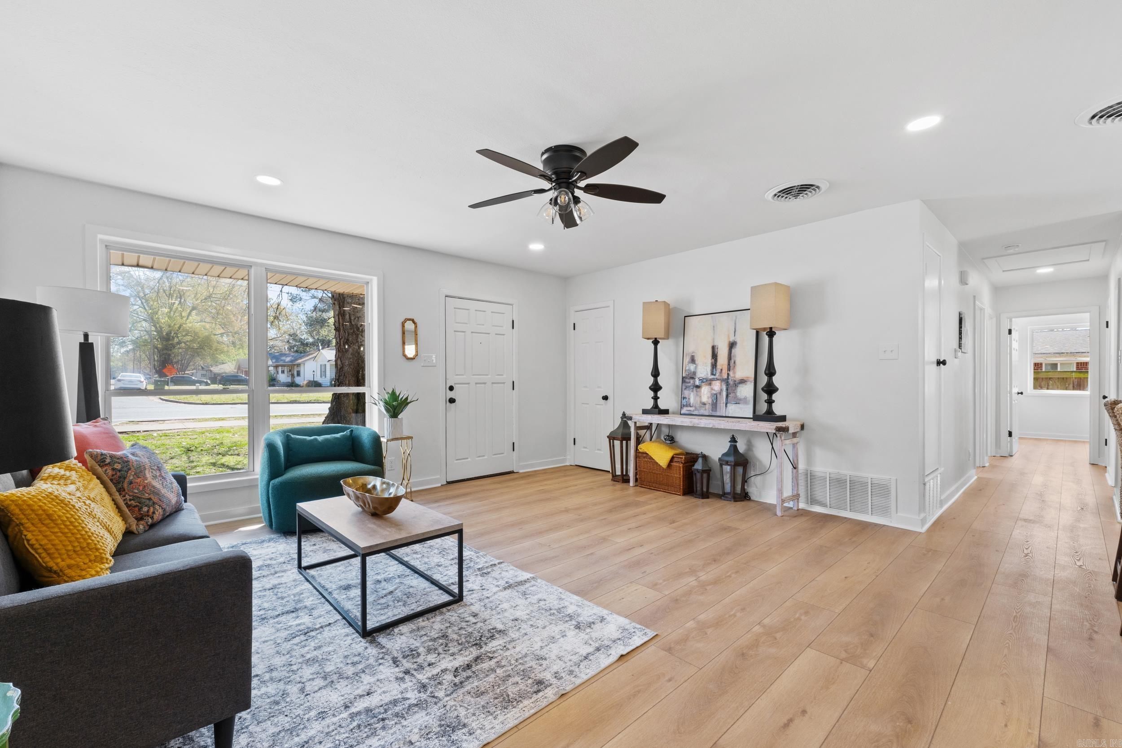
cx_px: 561
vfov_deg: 77.3
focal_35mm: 15
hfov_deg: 100.4
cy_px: 374
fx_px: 467
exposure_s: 1/4
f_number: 9
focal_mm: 10
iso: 200
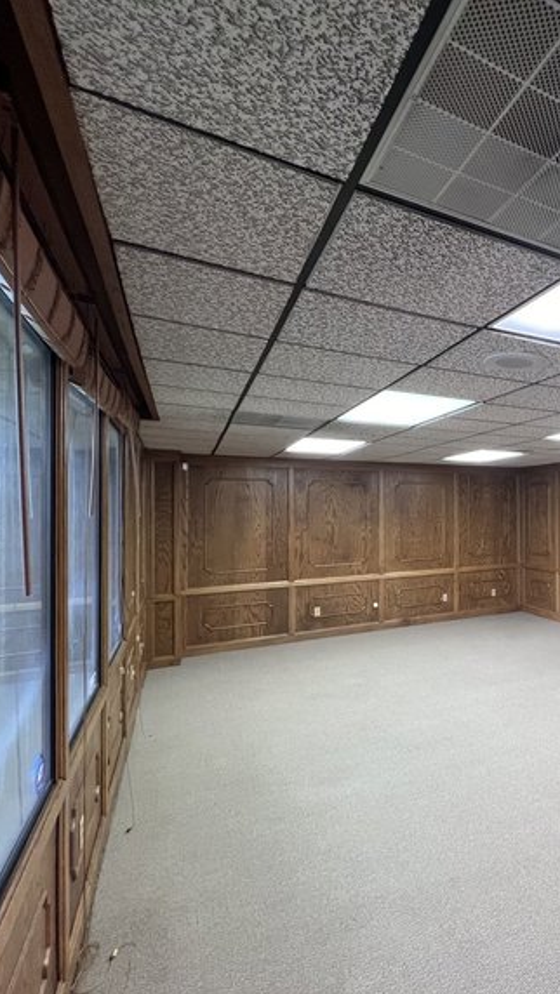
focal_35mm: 19
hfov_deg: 47.2
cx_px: 576
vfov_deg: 89.6
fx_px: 501
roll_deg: +0.7
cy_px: 499
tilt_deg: +0.2
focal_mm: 1.57
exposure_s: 1/60
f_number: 1.8
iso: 160
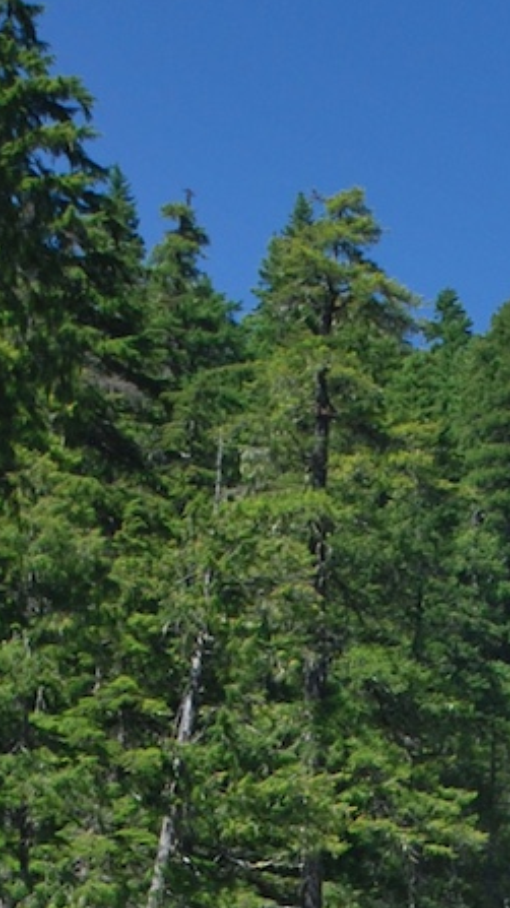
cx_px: 809
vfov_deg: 10.1
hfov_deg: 5.9
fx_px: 4863
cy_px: 1612
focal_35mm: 202
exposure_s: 1/125
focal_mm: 32
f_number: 5.6
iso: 160
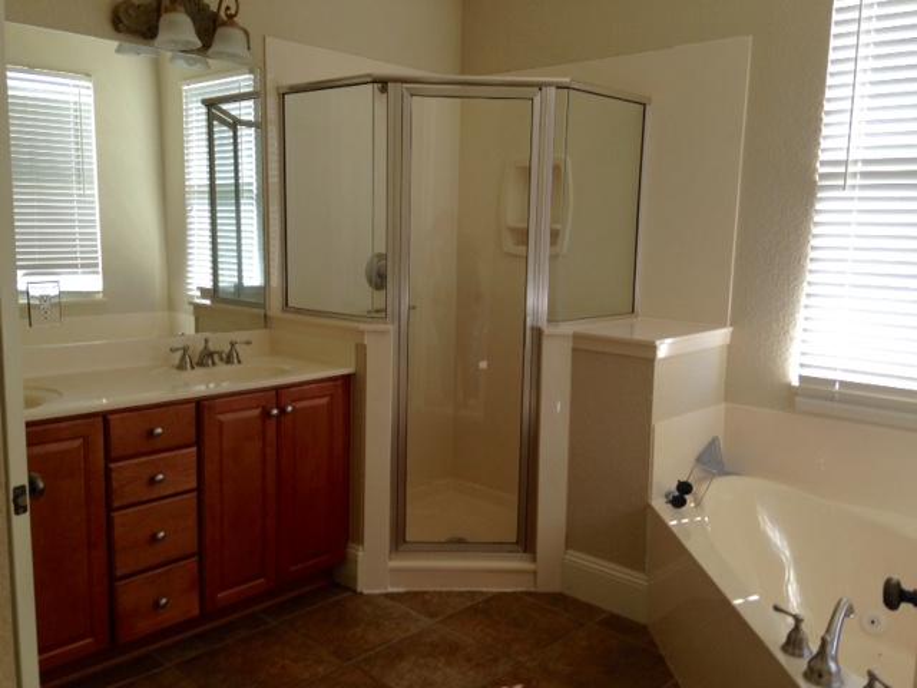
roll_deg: -1.6
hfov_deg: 55.4
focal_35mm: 33
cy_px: 344
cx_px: 458
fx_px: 874
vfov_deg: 42.9
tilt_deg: -8.7
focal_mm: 4.12
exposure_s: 1/60
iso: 50
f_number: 2.4
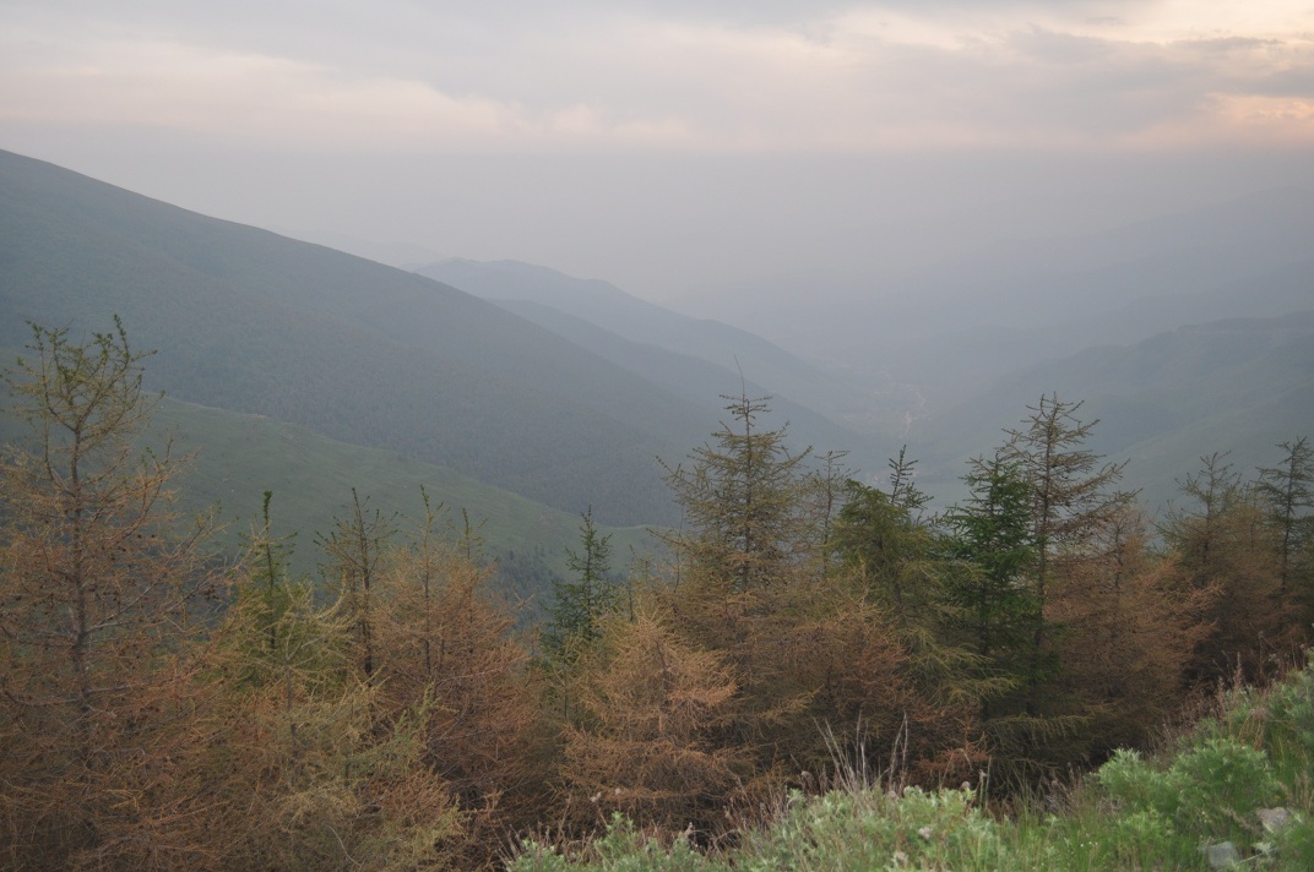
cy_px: 436
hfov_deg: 49.6
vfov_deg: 34.1
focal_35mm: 39
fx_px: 1422
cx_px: 657
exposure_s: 1/200
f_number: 4.2
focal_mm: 26
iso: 360
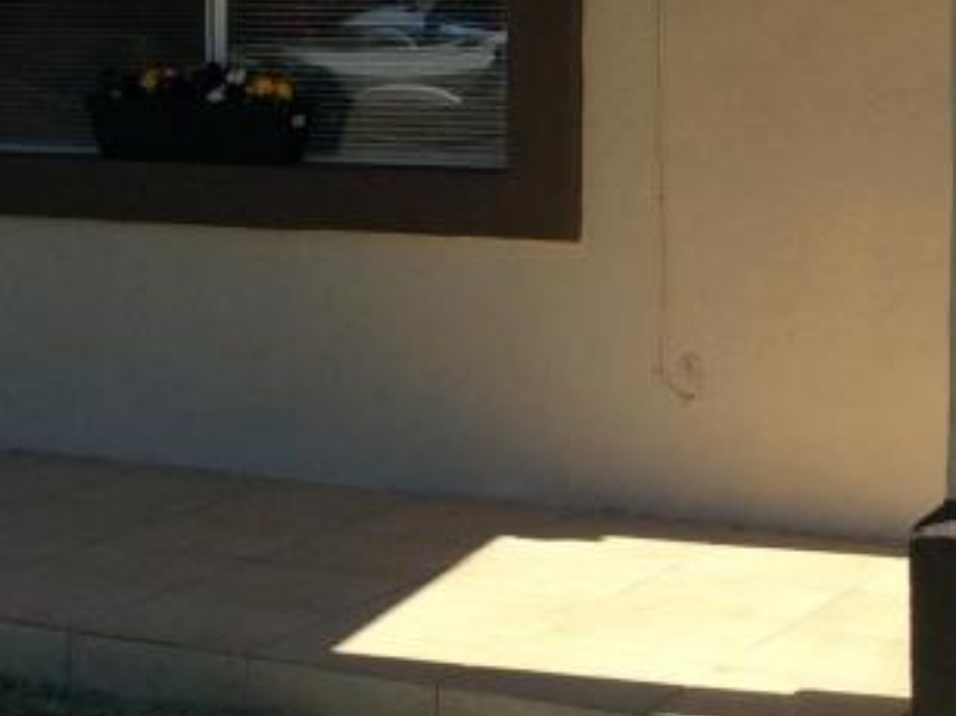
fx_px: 2954
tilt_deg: -3.6
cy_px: 137
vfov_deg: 13.7
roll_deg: +1.2
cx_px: 53
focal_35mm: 107
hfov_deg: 18.0
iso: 32
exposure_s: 1/1506
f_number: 2.4
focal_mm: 3.3
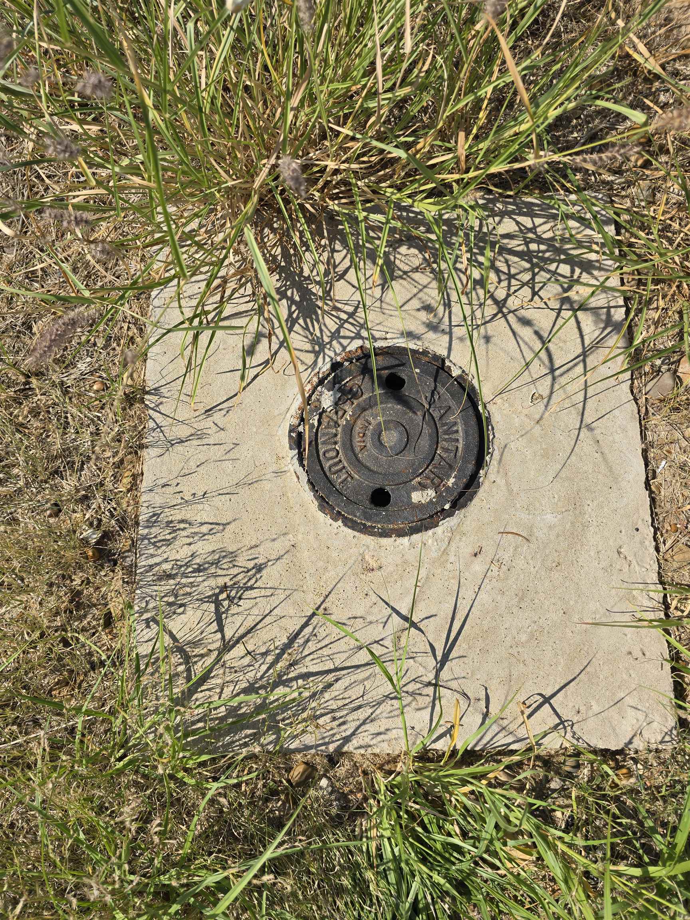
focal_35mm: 23
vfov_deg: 73.9
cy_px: 460
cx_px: 345
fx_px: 611
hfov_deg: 58.9
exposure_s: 1/1297
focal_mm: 6.3
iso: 12
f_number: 1.7
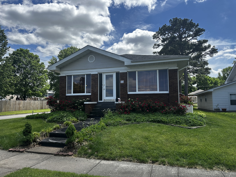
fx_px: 164
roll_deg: -0.6
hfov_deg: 71.6
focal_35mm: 24
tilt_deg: +5.0
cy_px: 88
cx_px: 118
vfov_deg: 56.8
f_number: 1.78
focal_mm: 6.86
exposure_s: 1/4184
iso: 80
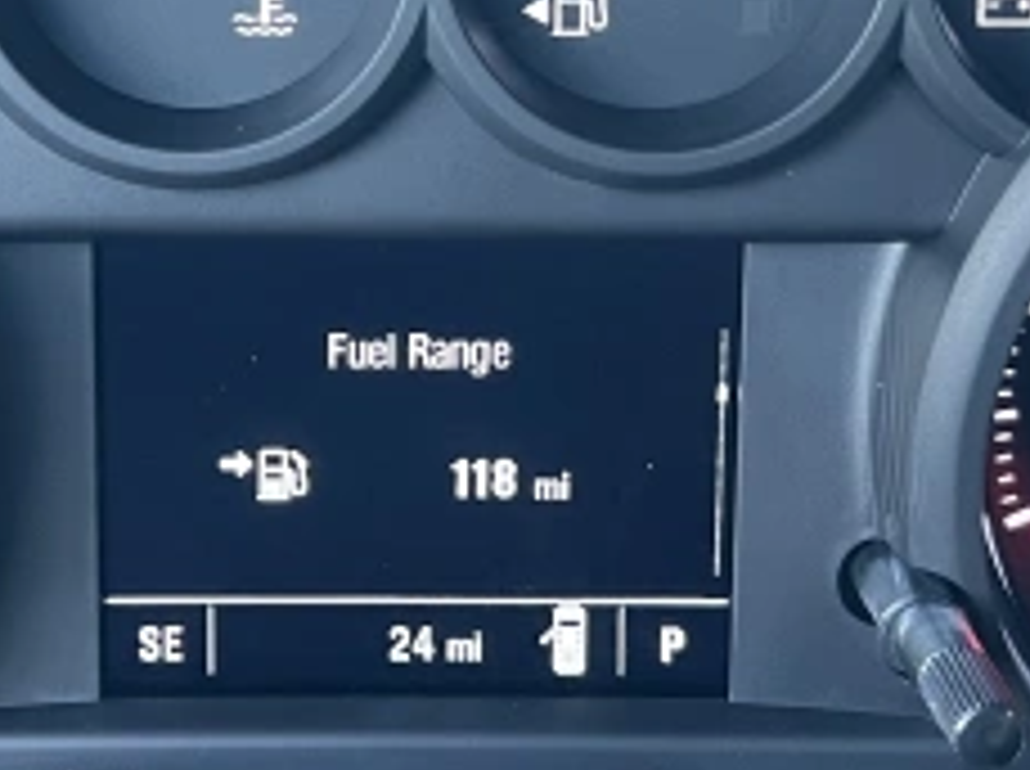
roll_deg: +0.6
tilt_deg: -25.1
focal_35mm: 91
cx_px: 337
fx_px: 2703
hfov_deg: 21.5
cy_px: 216
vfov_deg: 16.1
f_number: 1.5
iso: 250
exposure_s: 1/60
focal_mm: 5.7
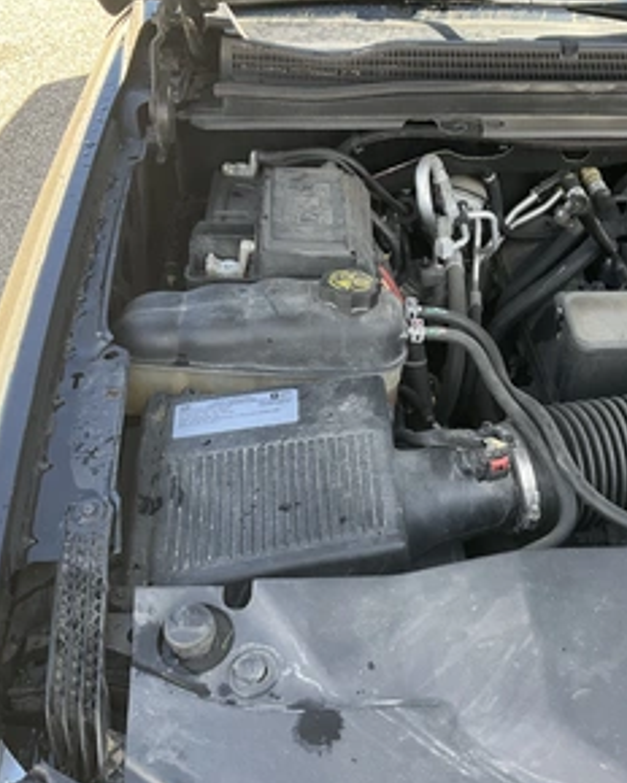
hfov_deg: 37.7
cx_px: 427
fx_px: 905
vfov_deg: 46.8
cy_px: 400
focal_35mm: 39
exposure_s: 1/140
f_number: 1.8
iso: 32
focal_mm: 3
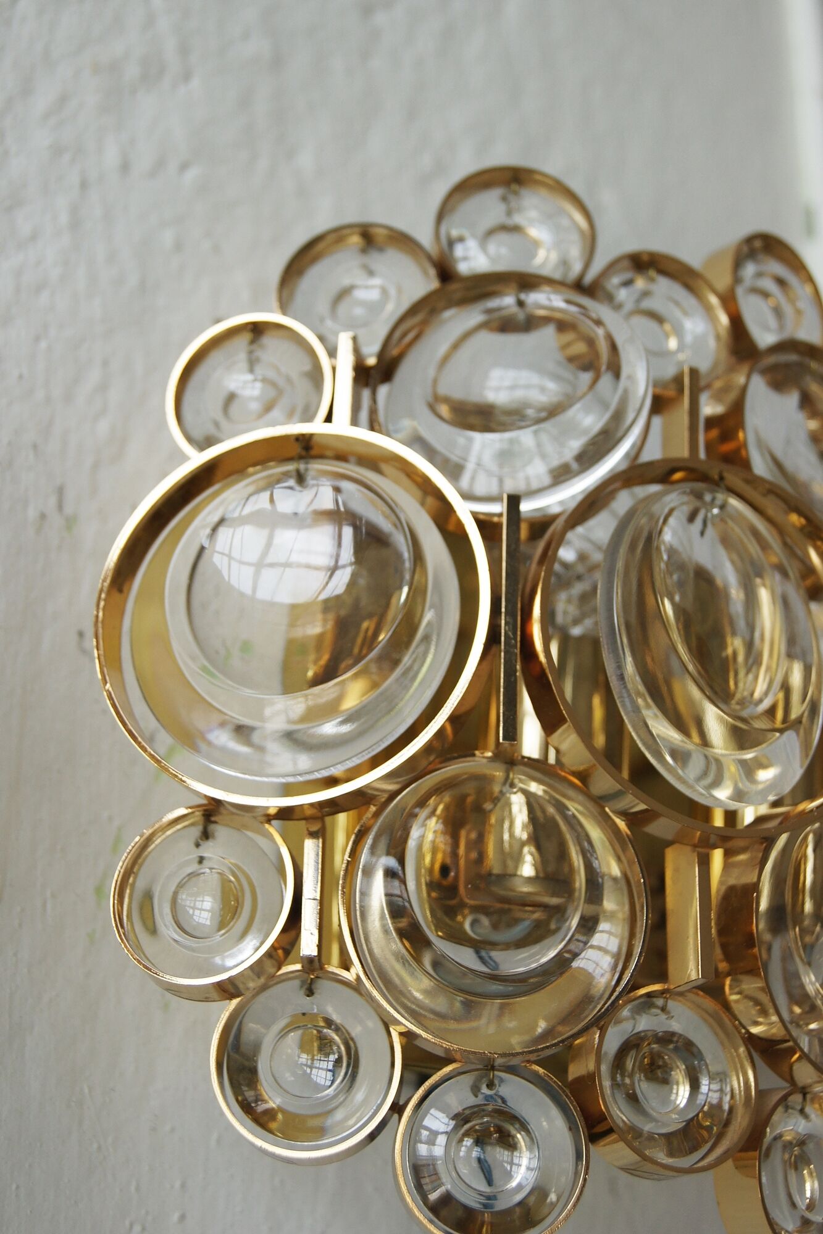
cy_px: 617
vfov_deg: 37.9
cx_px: 412
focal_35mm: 52
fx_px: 1800
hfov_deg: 25.7
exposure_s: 1/250
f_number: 5.6
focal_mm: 35
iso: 400
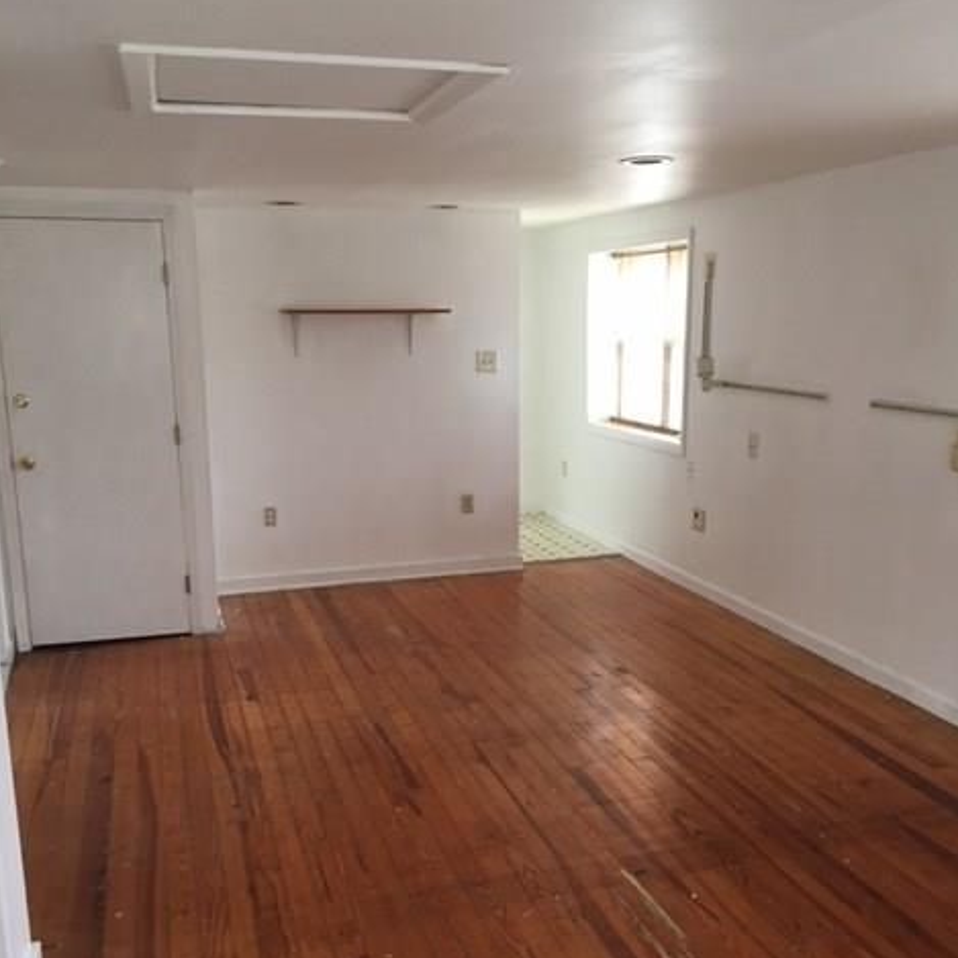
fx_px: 1096
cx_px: 474
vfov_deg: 46.9
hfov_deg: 47.2
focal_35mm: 35
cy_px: 576
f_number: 2.2
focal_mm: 4.15
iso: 100
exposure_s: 1/30
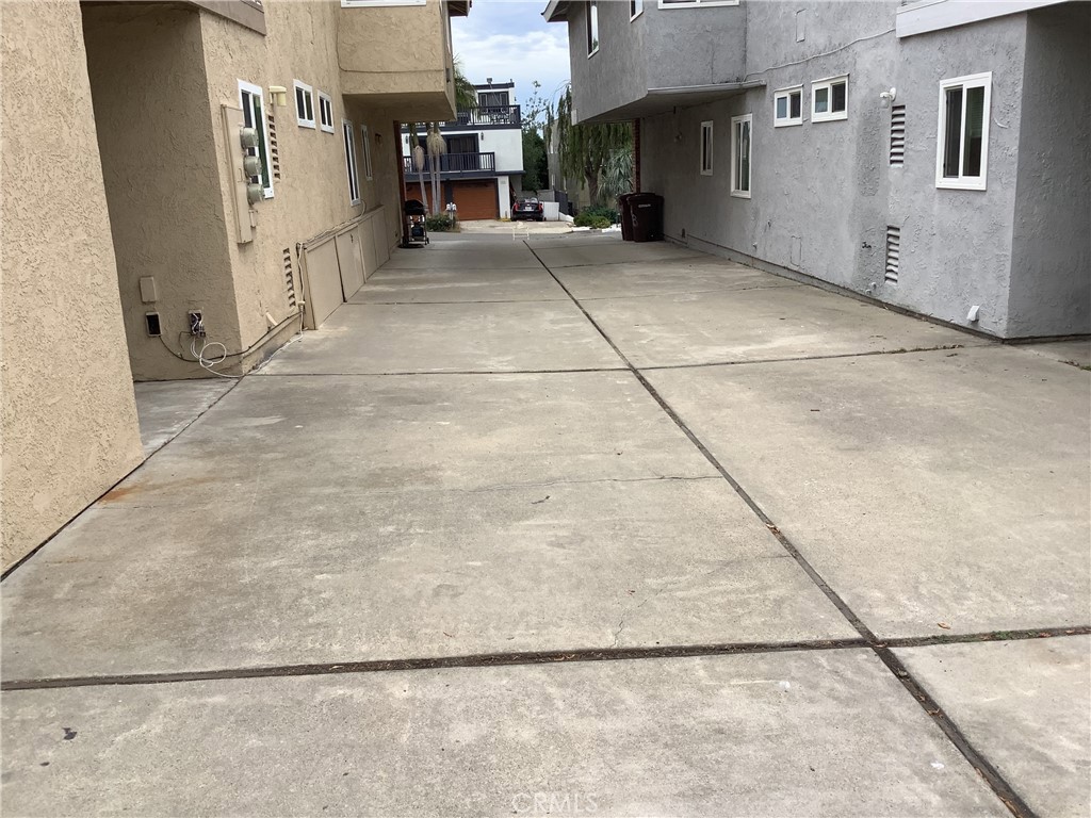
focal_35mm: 31
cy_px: 409
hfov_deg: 58.4
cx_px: 546
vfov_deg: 45.4
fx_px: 977
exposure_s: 1/806
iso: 25
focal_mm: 3.3
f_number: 2.4
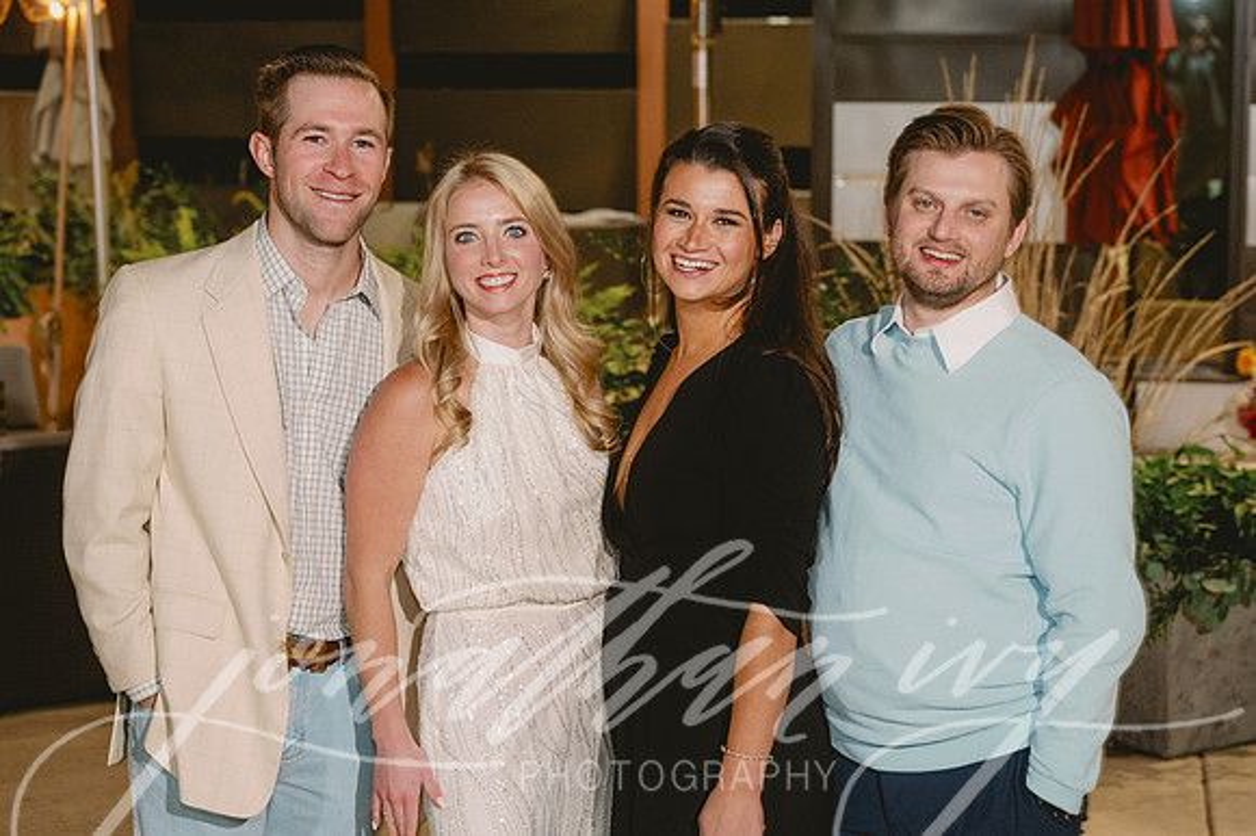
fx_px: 2875
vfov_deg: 16.5
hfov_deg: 24.6
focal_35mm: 82
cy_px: 486
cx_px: 617
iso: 1600
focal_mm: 66
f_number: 4
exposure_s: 1/50
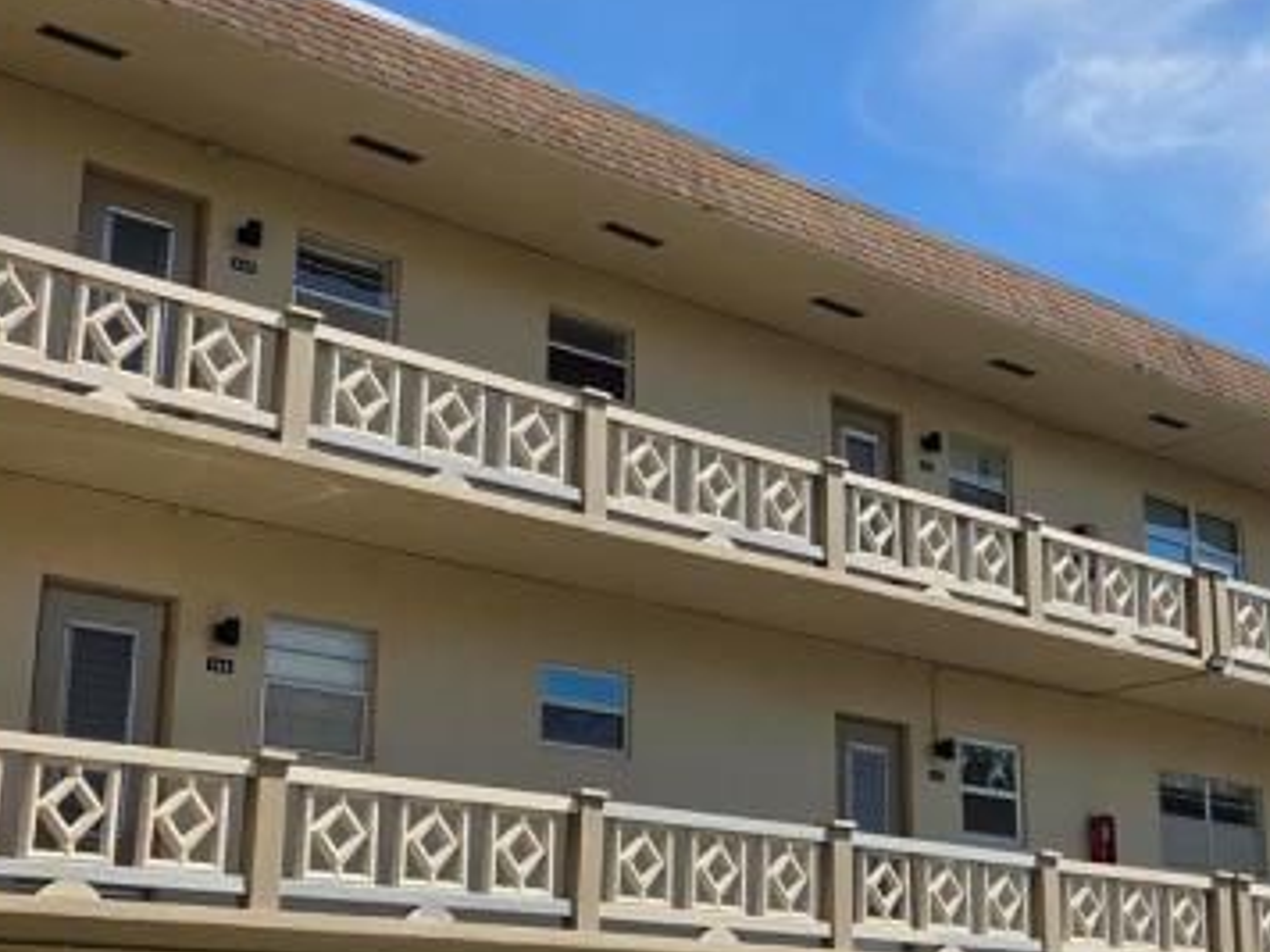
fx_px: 2275
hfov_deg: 31.0
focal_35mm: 62
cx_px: 806
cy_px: 403
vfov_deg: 23.6
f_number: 1.8
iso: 80
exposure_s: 1/6414
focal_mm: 5.4
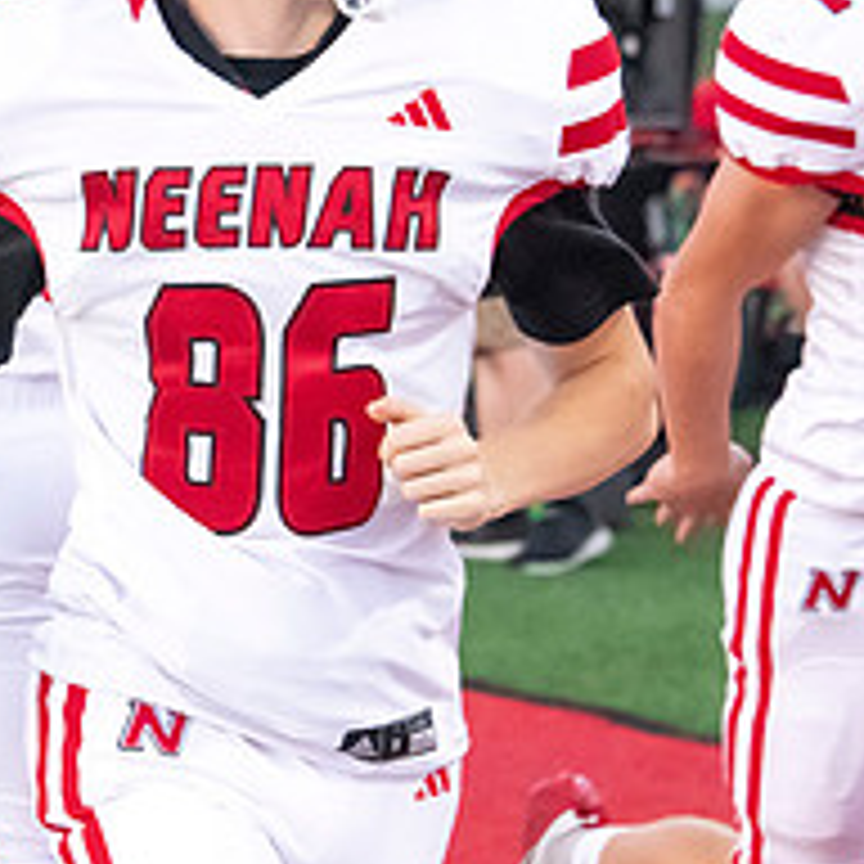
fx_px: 9065
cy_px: 353
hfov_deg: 5.4
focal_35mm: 321
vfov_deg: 5.5
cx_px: 54
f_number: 7.1
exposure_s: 1/800
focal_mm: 125
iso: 10000
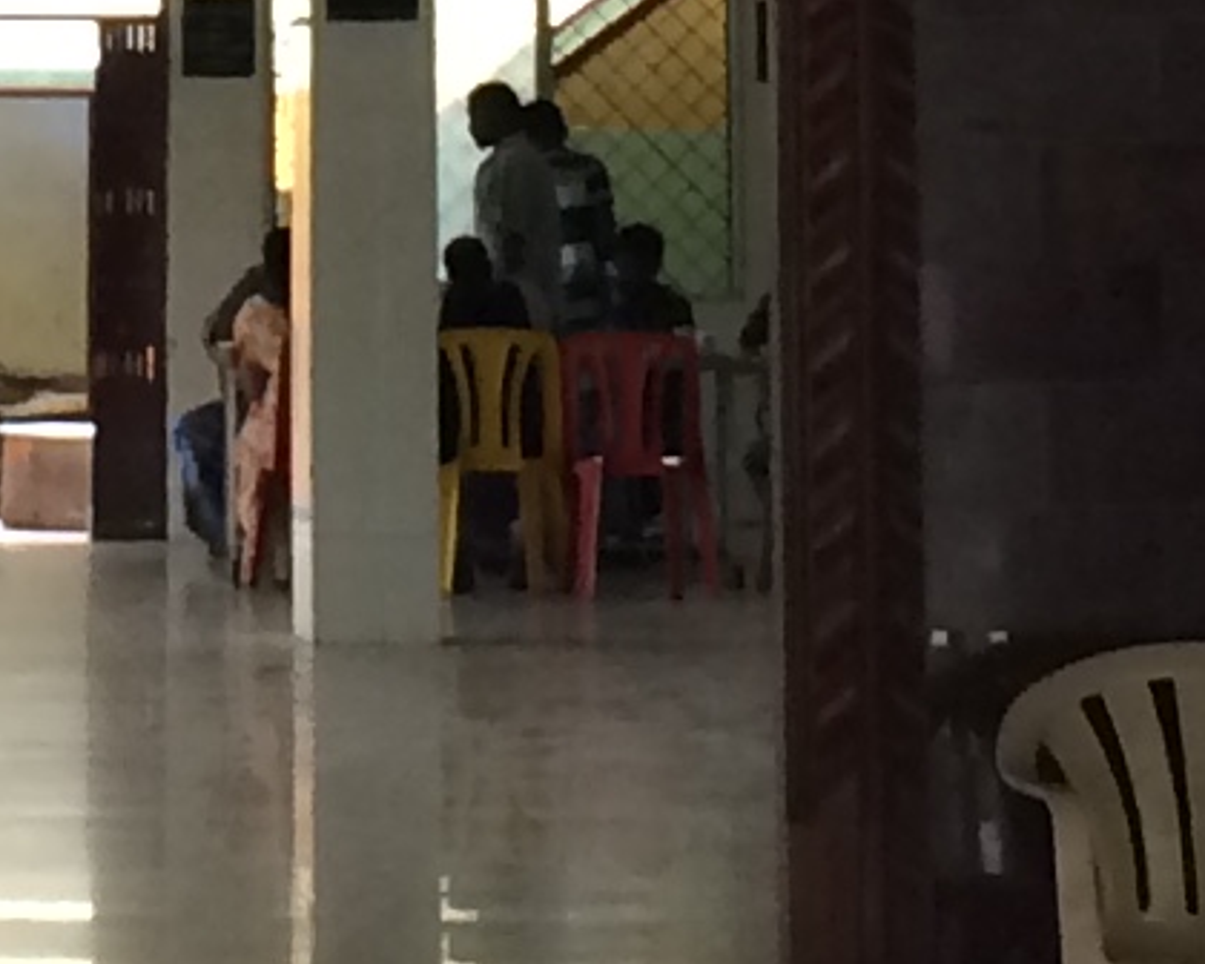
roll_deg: -1.5
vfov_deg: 6.8
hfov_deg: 8.7
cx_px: -29
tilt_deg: +8.7
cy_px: -975
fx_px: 7846
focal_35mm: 220
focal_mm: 4.15
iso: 40
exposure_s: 1/33
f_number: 2.2
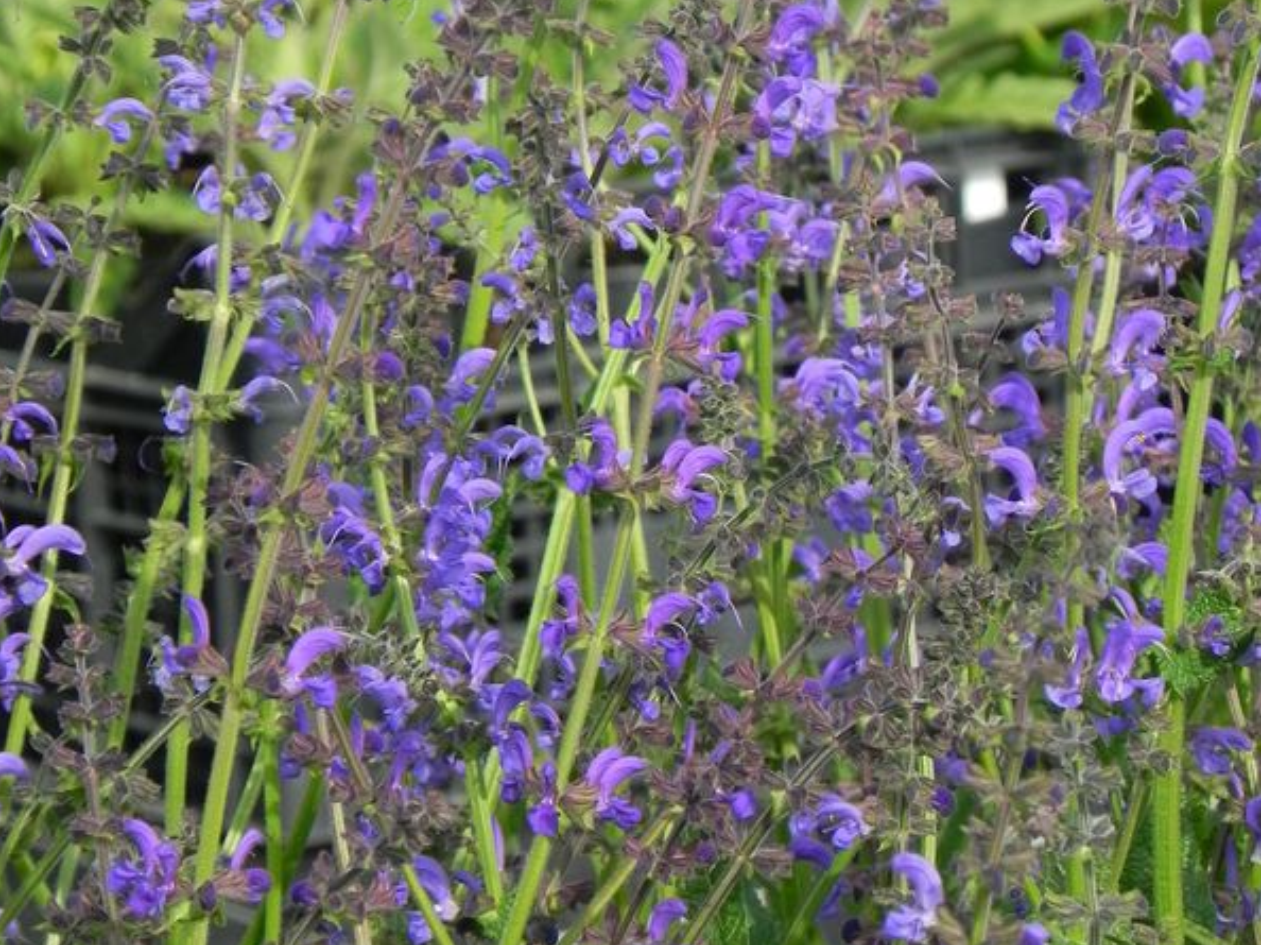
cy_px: 123
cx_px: 626
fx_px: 14274
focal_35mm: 392
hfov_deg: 5.1
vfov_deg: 3.8
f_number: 5
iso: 160
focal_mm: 51.8
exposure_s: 1/500
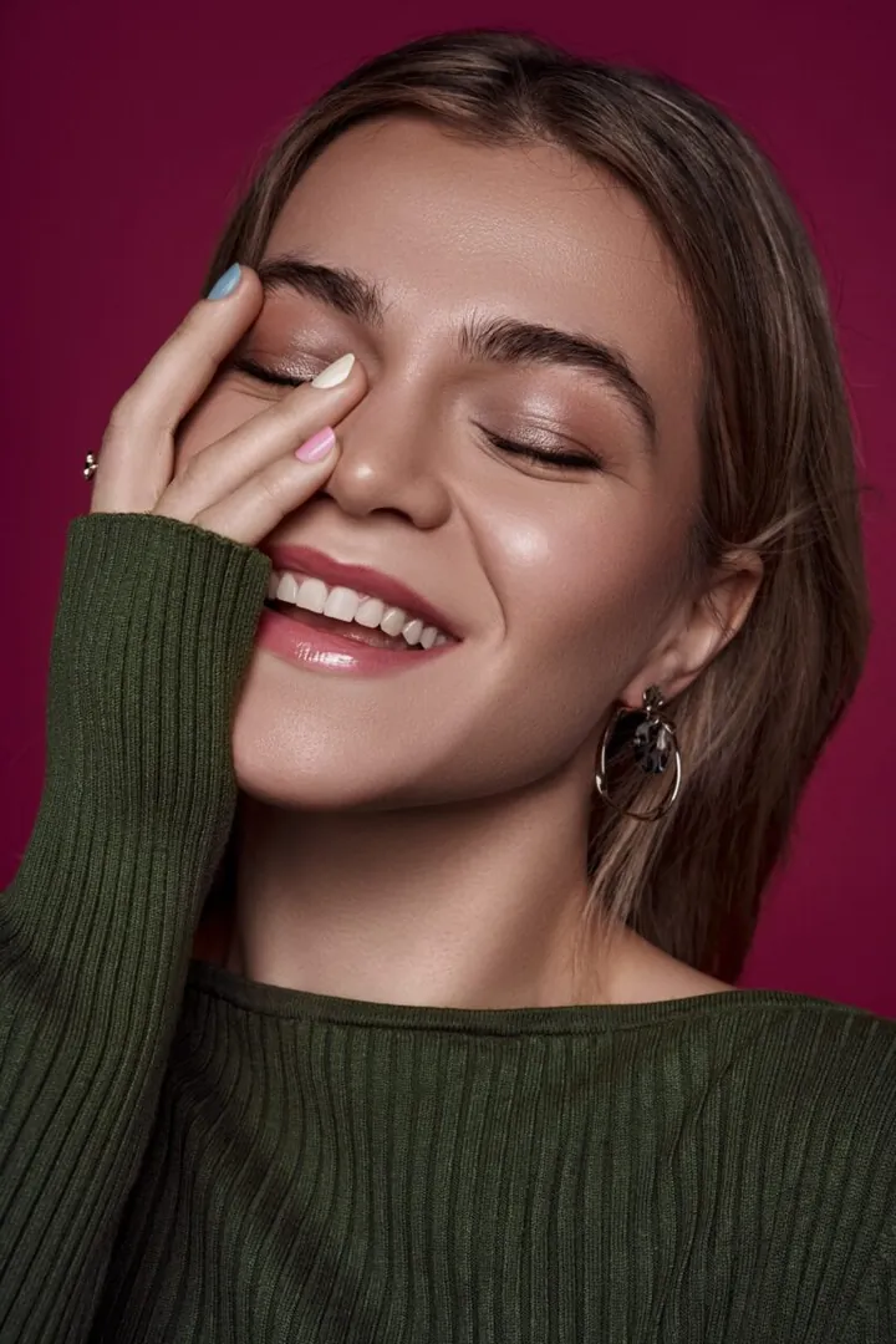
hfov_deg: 20.2
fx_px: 2516
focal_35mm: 67
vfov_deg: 29.9
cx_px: 448
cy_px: 672
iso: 100
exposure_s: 1/160
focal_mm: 67.4
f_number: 10
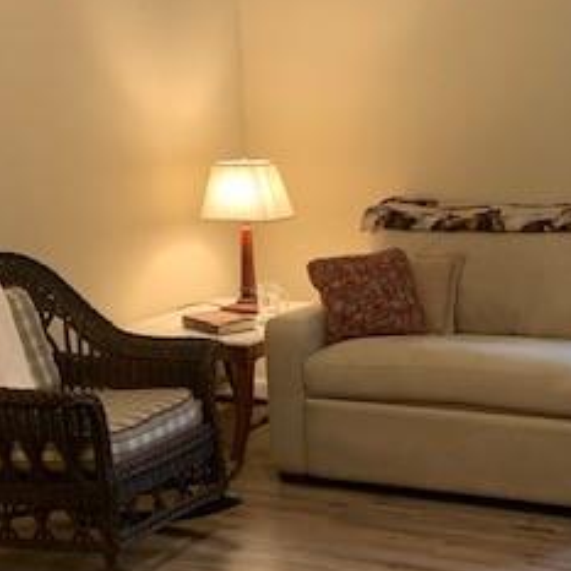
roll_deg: +1.8
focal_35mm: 63
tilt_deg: -10.2
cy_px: 323
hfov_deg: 26.7
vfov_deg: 27.3
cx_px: 466
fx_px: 1176
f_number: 1.8
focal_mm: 4.25
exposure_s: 1/60
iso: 200
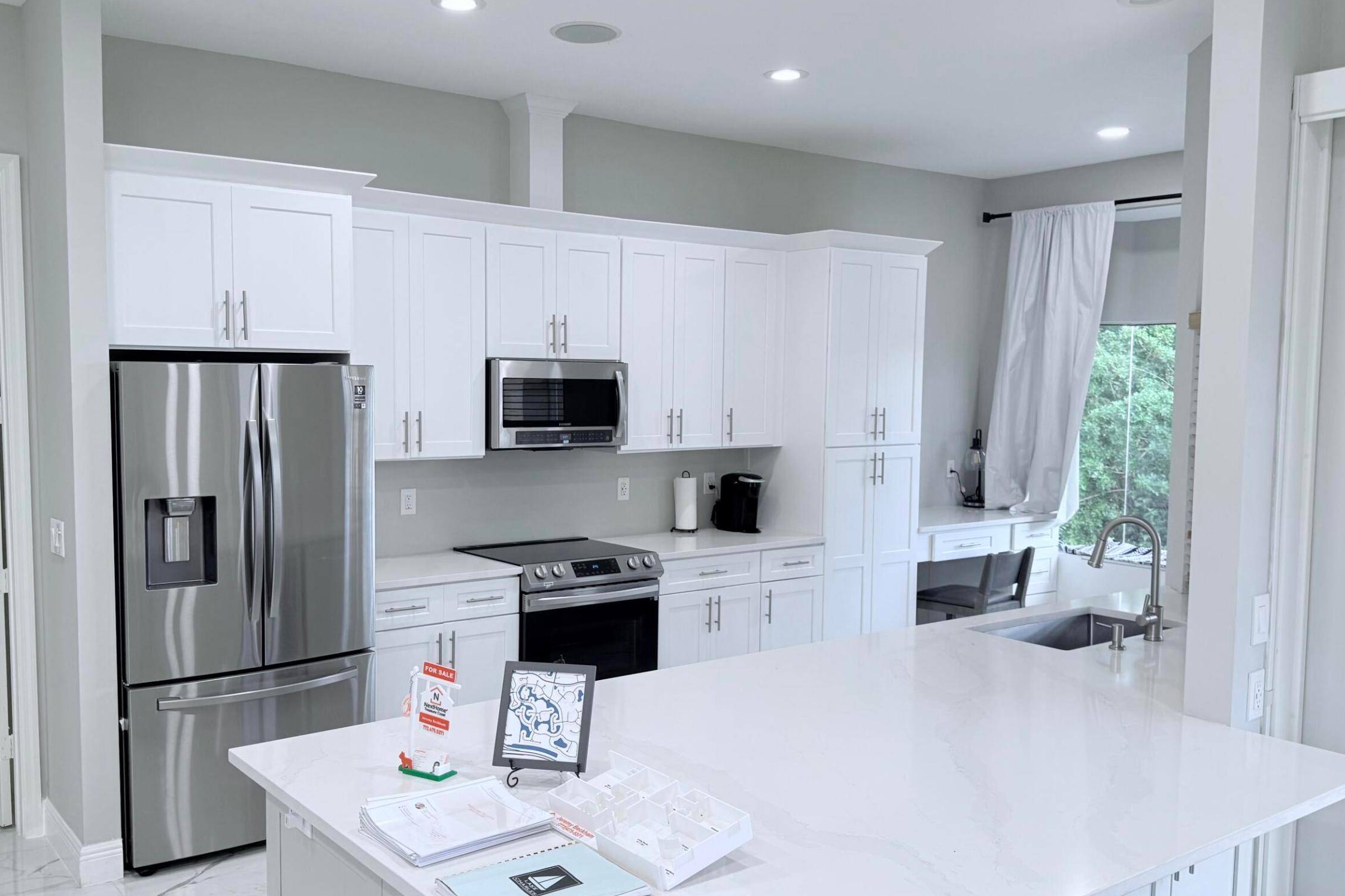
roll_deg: -1.1
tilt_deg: -4.4
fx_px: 1195
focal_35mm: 32
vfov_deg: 41.1
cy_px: 465
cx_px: 630
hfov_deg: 58.7
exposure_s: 1/120
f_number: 1.78
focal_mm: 6.76
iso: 100
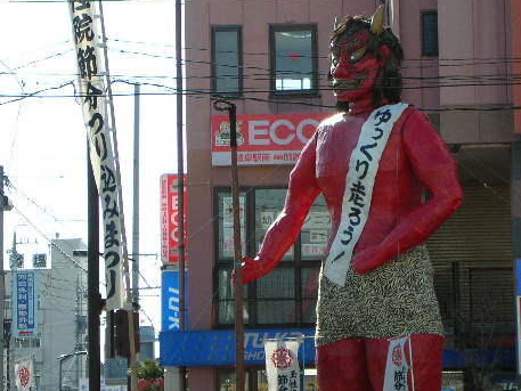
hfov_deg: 13.4
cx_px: 310
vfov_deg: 10.1
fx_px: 2213
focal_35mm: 147
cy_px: 196
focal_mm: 17.4
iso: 50
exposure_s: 1/168
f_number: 4.9
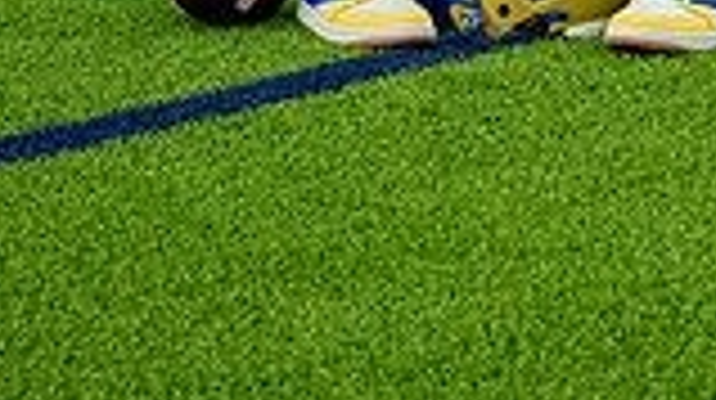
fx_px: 3944
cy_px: -566
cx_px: 545
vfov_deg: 5.6
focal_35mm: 208
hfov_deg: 10.3
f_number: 7.1
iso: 200
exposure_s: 1/320
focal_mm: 70
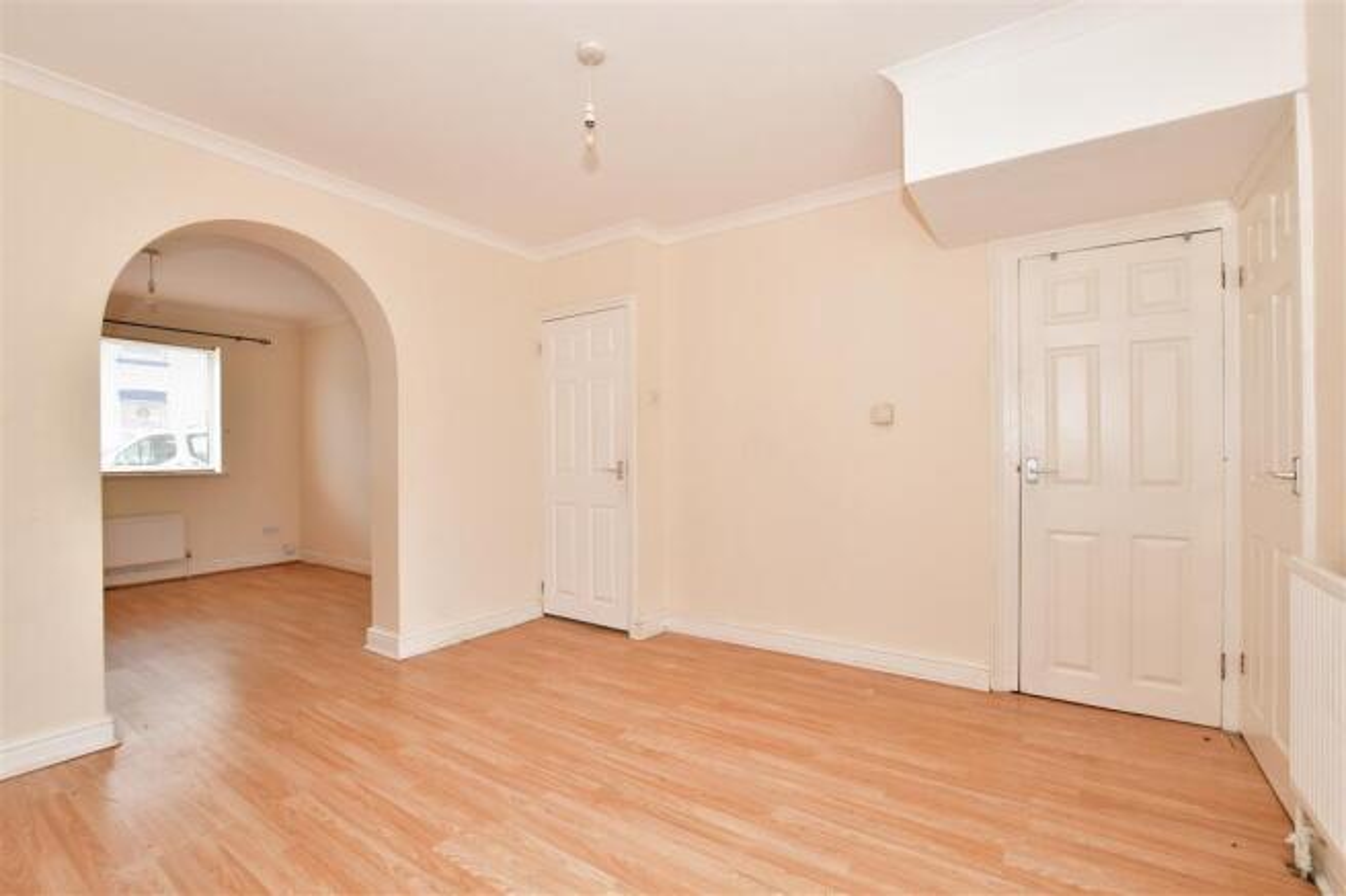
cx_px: 673
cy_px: 448
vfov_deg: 77.3
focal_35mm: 15
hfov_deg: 100.4
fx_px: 561
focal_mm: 10
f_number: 8
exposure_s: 1/3
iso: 400
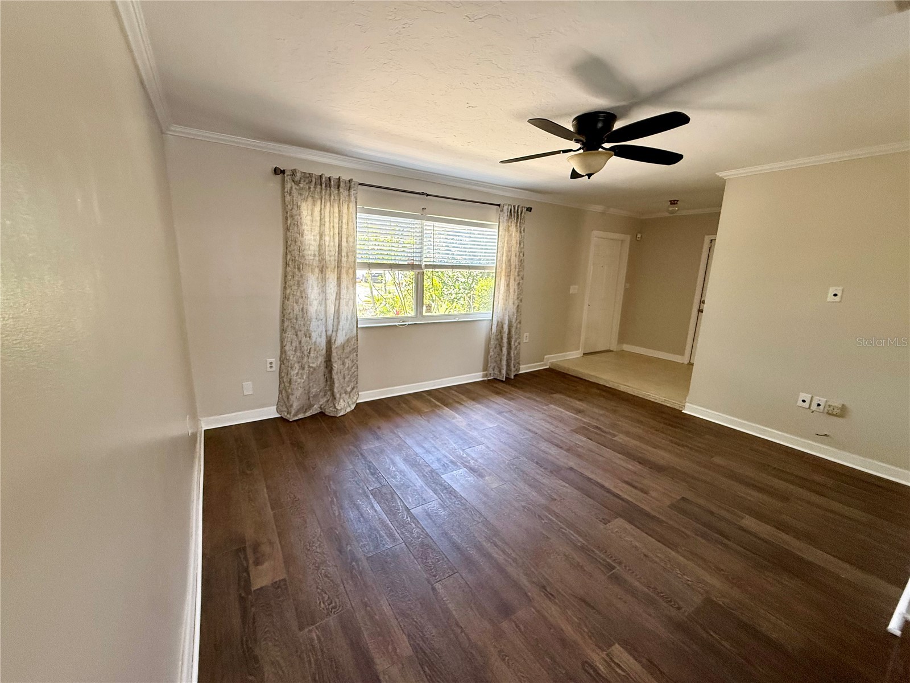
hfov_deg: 102.1
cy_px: 342
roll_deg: -2.0
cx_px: 455
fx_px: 368
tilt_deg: -11.5
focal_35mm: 14
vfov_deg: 85.7
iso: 320
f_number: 2.2
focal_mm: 2.22
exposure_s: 1/99
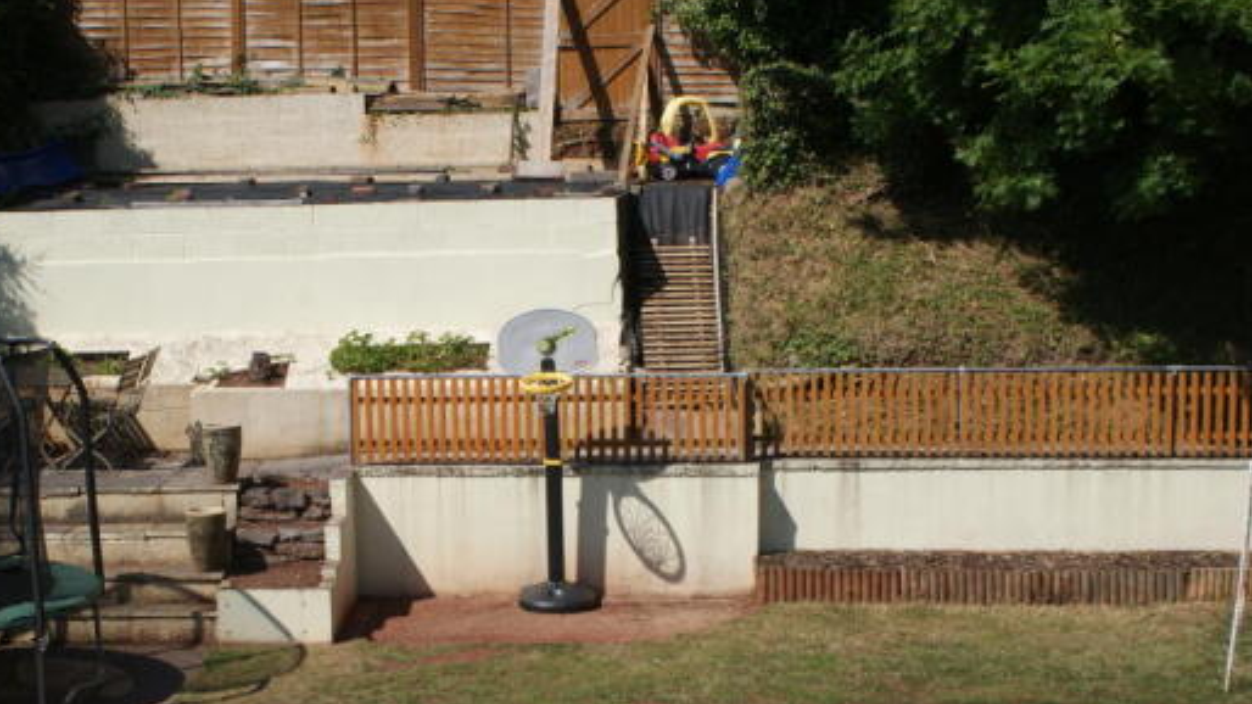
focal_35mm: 60
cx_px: 569
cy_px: 445
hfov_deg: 34.9
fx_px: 1992
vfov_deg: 20.0
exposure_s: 1/160
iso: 100
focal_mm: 30
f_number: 13
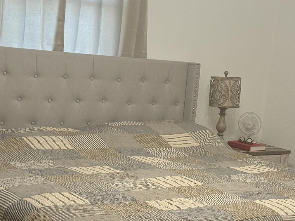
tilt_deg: -9.6
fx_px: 622
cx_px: 157
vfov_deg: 20.1
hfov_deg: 26.7
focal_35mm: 73
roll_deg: -4.9
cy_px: 149
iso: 200
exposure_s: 1/60
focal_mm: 6.76
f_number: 1.78
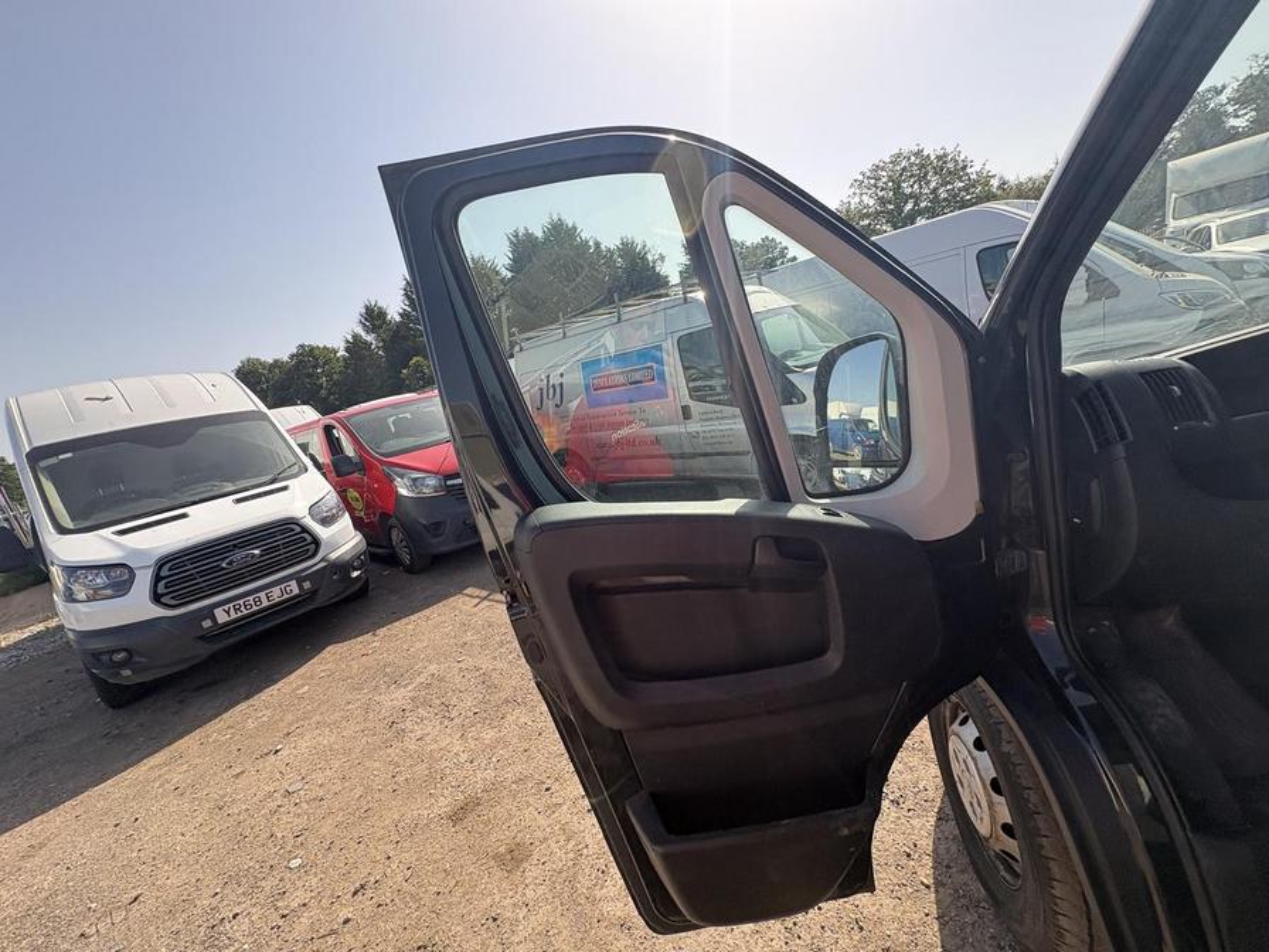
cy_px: 476
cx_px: 634
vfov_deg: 85.7
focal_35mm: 14
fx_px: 513
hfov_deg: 102.1
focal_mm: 2.22
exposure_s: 1/428
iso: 40
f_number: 2.2
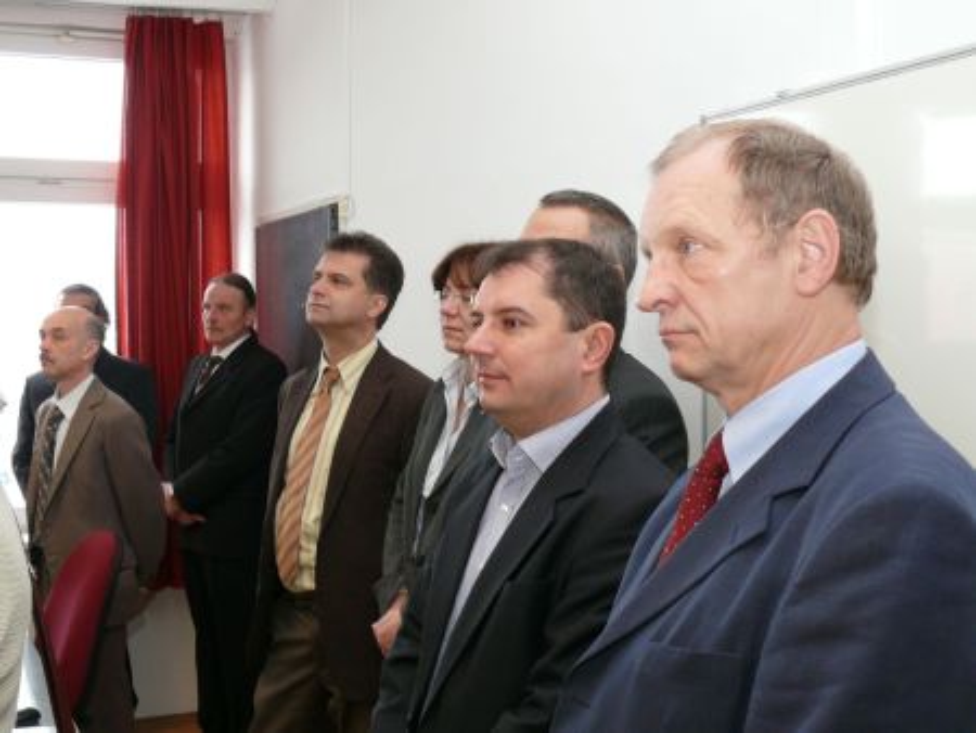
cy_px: 366
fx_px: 1411
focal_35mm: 50
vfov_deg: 29.1
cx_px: 488
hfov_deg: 38.2
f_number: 2.8
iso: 100
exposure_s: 1/30
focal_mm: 9
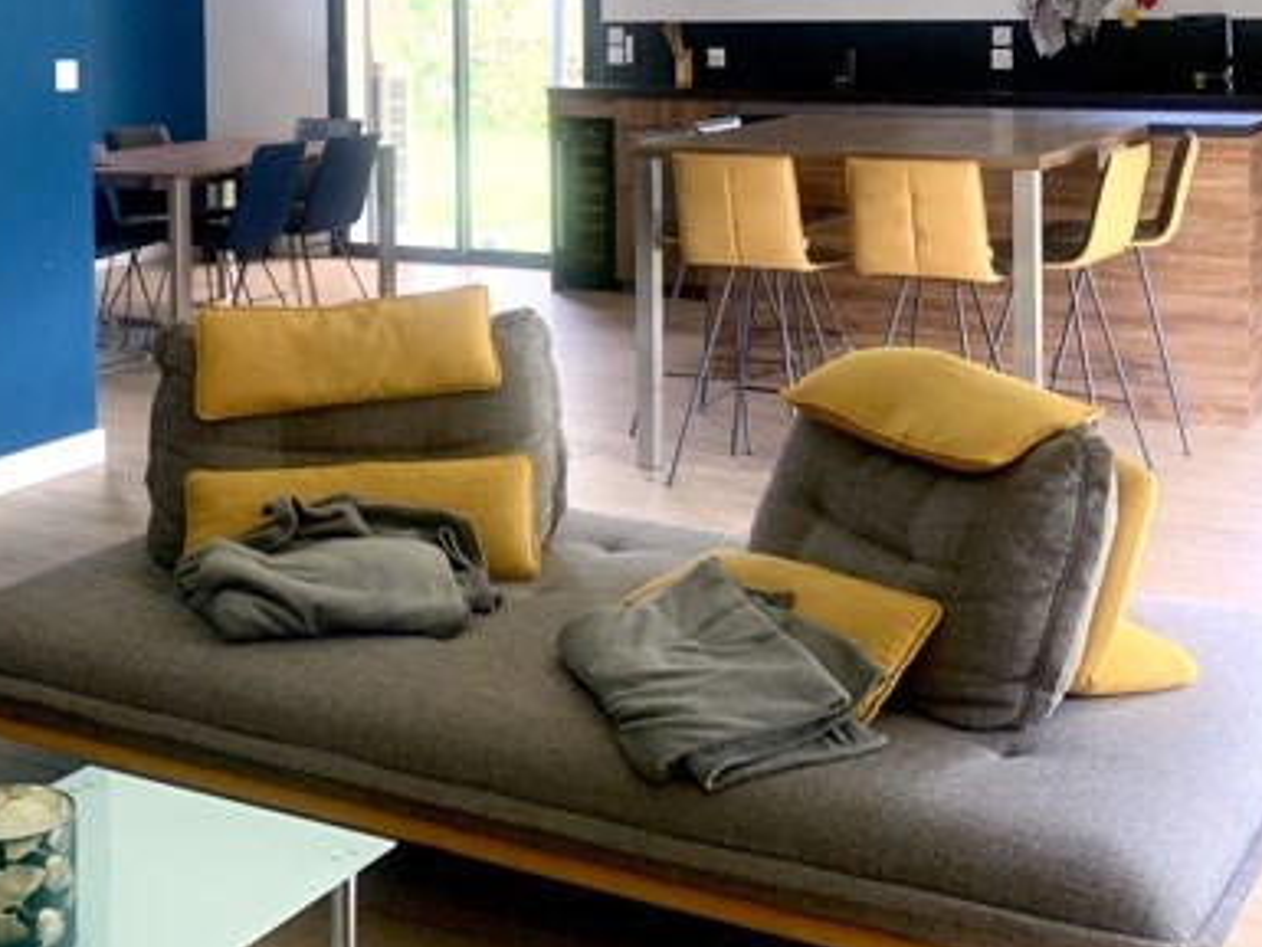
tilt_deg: -4.3
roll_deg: +0.5
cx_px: 488
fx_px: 1969
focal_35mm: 54
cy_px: 102
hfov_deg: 35.4
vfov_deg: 26.2
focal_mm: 4.25
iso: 100
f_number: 1.8
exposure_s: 1/89
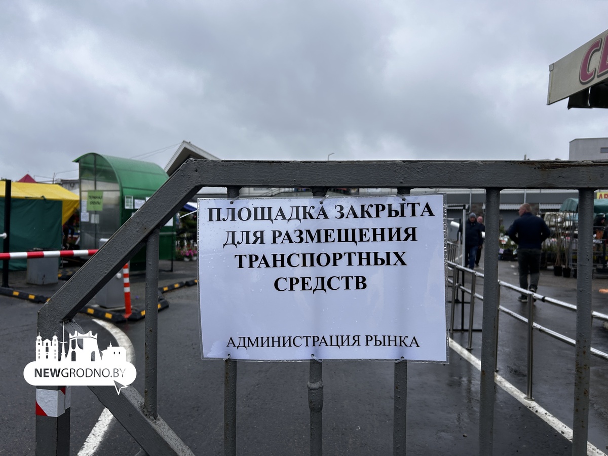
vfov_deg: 53.1
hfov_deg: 67.3
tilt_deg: -0.6
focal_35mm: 26
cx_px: 304
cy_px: 228
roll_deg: -2.9
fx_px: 457
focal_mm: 5.7
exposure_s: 1/1326
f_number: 1.5
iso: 50
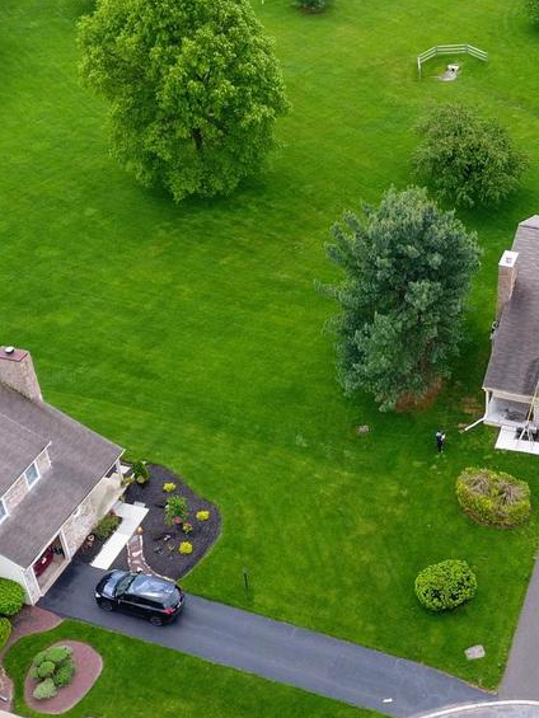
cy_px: 316
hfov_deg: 27.4
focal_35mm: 51
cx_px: 498
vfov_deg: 37.4
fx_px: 1058
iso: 100
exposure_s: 1/253
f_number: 2.8
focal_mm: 3.61
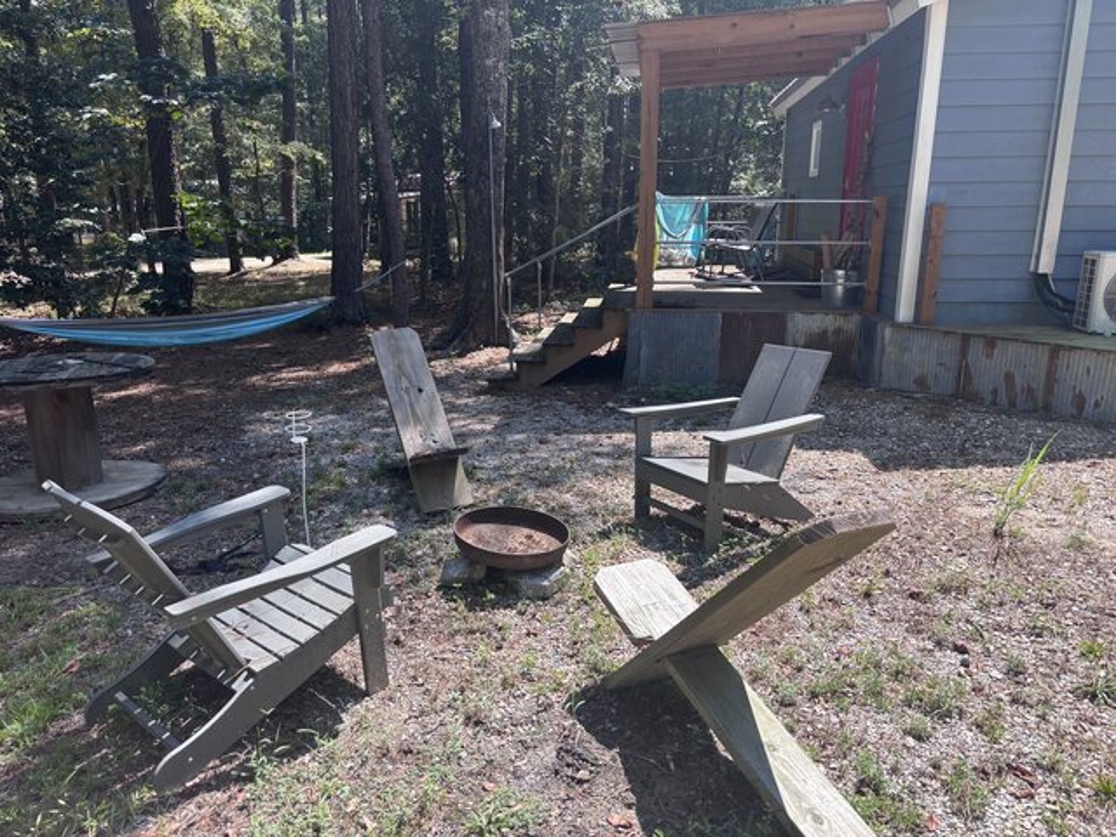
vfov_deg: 53.1
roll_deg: -0.1
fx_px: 838
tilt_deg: -15.4
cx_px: 558
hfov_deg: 67.3
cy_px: 418
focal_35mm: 26
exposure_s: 1/805
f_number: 1.6
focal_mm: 5.96
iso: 50
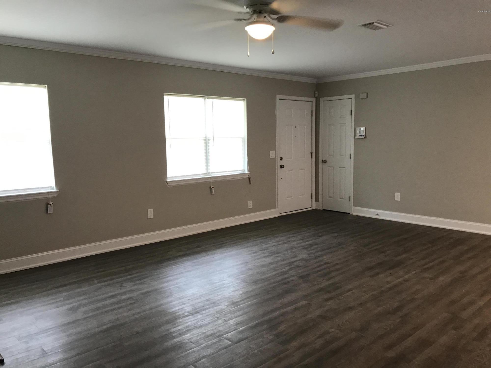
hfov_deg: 63.4
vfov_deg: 49.7
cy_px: 184
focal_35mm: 28
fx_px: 397
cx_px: 246
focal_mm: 3.99
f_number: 1.8
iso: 40
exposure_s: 1/24
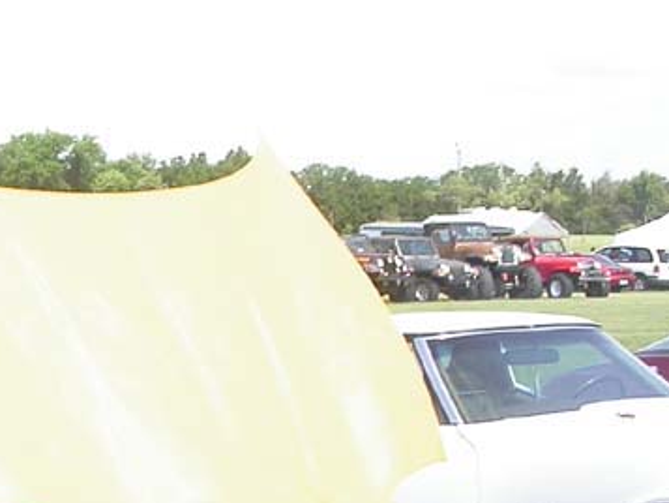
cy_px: 546
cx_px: -39
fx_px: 2107
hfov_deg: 17.5
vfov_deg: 13.3
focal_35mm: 109
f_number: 2.6
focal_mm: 7.85
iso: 100
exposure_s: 1/1000
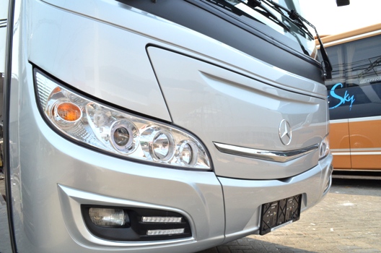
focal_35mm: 27
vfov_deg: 47.8
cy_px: 126
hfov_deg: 67.5
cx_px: 190
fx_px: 285
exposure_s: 1/125
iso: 800
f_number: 22
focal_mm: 18
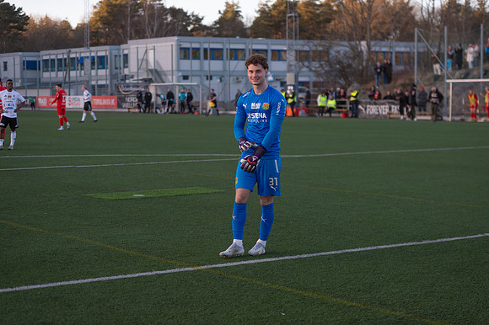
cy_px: 162
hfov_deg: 23.7
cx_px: 244
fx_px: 1167
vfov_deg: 15.9
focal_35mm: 86
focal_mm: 86
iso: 360
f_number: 3.2
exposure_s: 1/1000
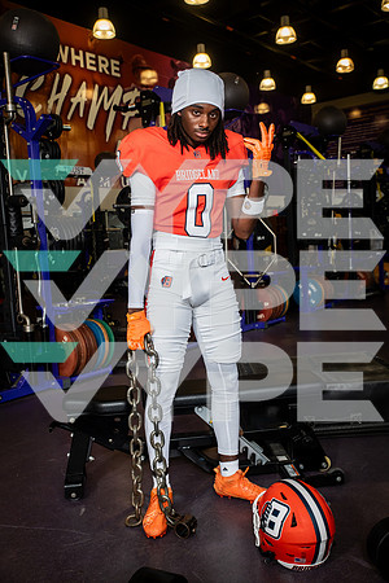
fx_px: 583
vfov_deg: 53.1
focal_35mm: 36
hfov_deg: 36.9
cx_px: 194
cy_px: 292
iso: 500
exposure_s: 1/250
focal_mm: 36
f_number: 5.6
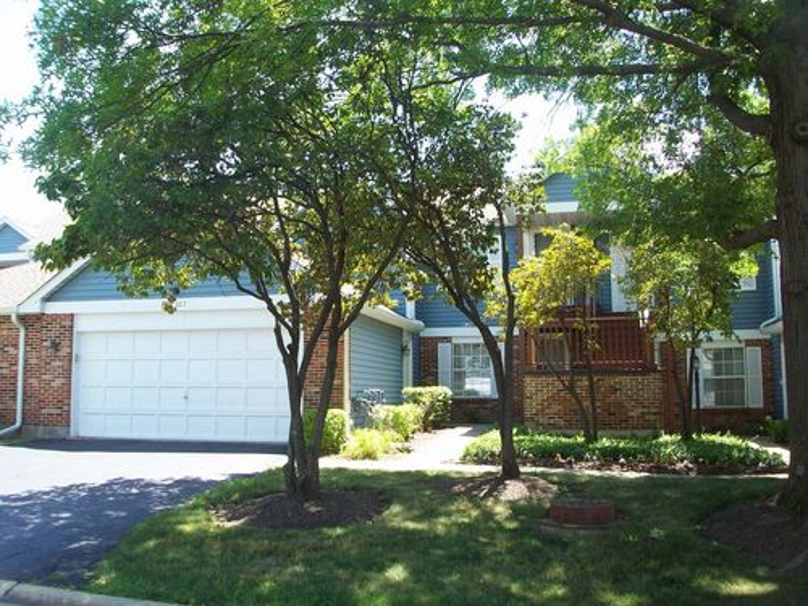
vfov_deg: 41.8
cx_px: 404
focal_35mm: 34
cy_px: 303
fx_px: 794
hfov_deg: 54.0
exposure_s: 1/232
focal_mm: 5.7
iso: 80
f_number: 2.8
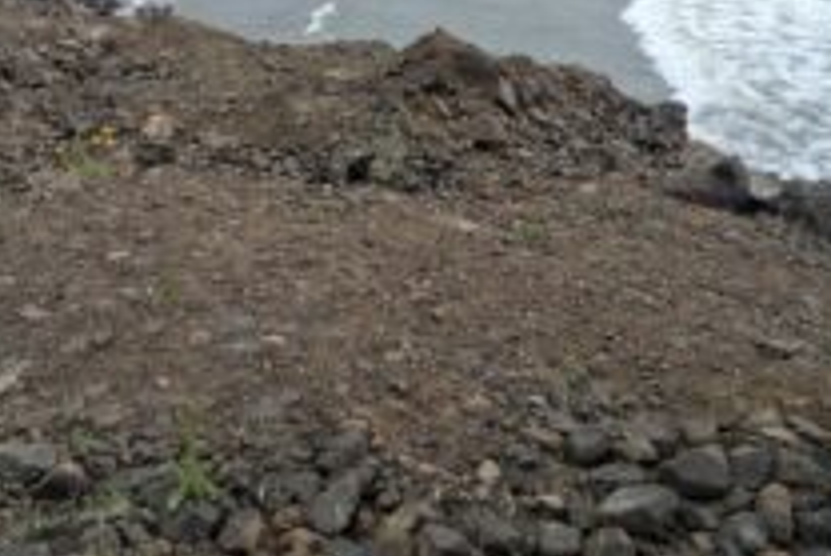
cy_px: 8
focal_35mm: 52
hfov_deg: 38.0
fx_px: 1201
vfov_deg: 24.9
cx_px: 340
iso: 25
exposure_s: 1/614
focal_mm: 3.98
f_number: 1.8
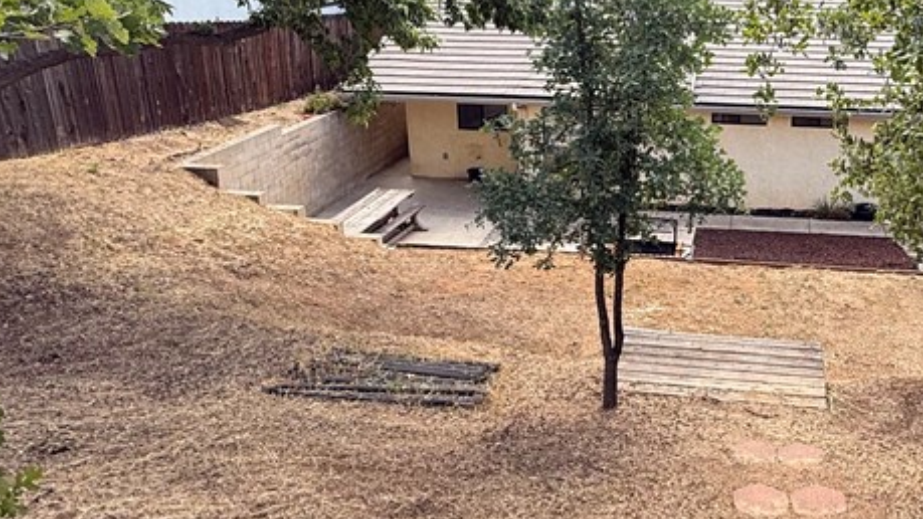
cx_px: 708
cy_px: 141
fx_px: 832
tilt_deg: -13.7
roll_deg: -1.5
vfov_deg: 34.0
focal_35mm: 34
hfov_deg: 54.9
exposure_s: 1/359
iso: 50
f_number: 2.2
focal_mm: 2.22
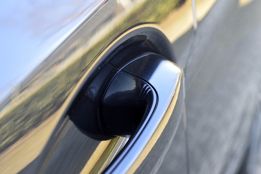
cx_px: 130
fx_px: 598
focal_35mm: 82
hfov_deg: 24.6
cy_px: 87
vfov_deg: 16.5
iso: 800
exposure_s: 1/60
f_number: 8
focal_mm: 55
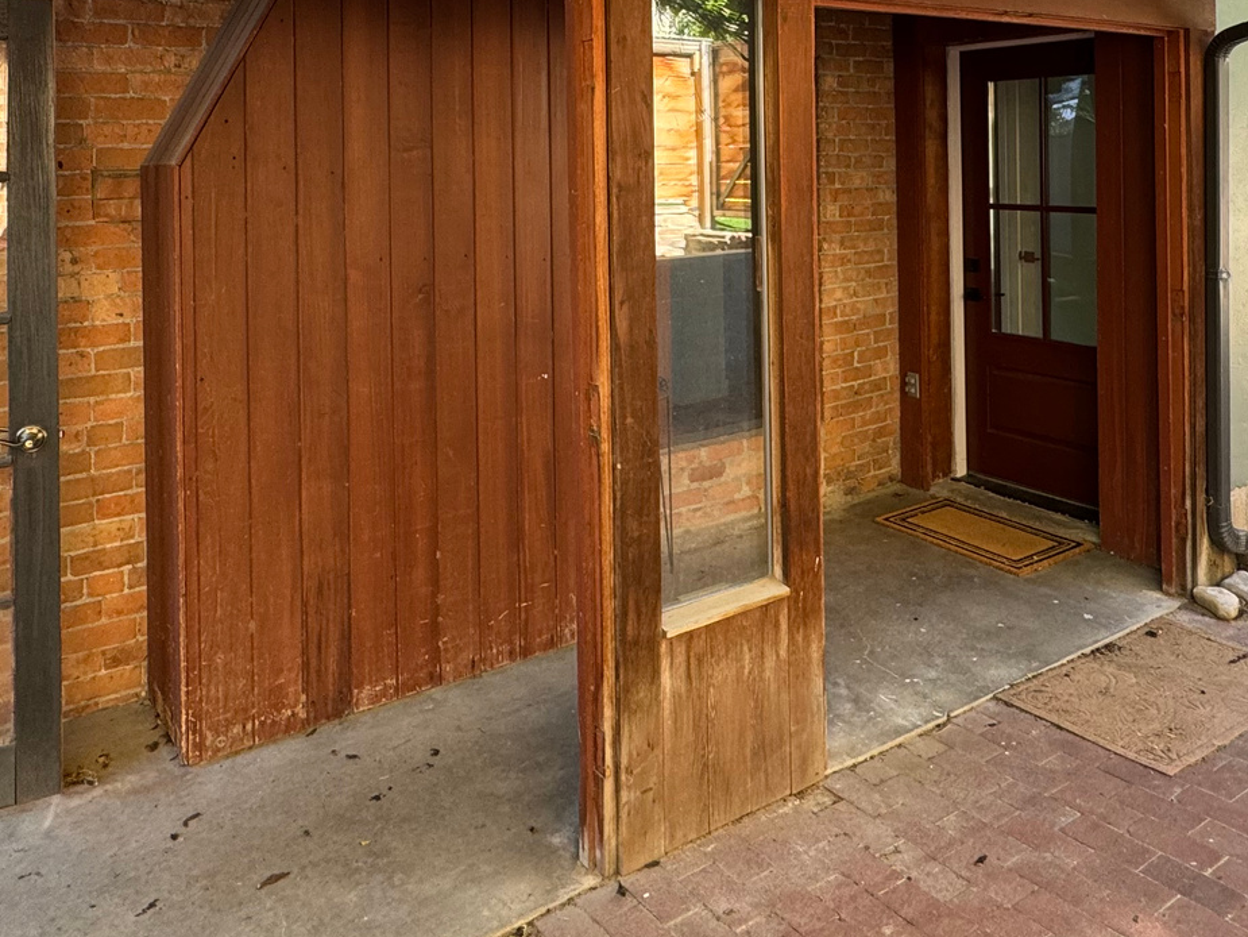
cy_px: 144
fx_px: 1118
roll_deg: +1.2
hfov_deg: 58.2
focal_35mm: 31
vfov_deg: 42.7
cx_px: 702
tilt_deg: +1.5
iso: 100
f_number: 2.2
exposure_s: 1/99
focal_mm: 2.22
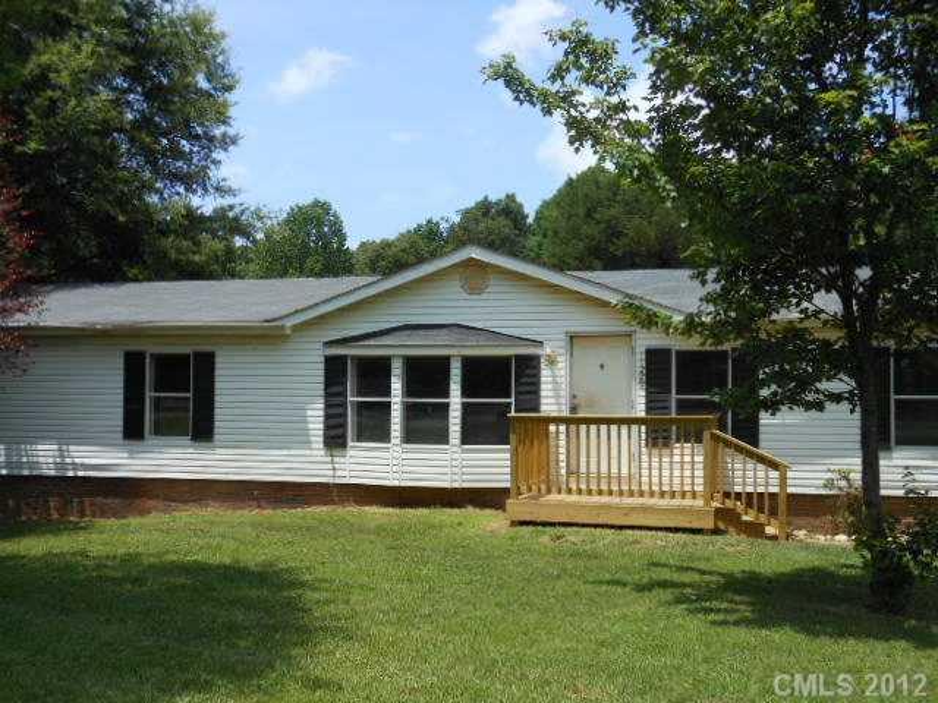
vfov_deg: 33.6
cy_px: 352
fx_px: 1165
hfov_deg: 43.9
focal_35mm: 43
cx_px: 469
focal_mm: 7.7
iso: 80
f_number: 3.8
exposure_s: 1/640
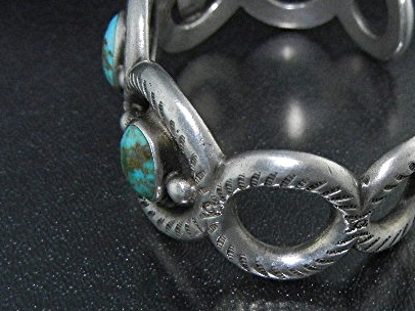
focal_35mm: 71
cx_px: 281
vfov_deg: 20.7
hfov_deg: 27.2
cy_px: 135
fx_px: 851
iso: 783
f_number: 7.6
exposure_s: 1/30
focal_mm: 8.1
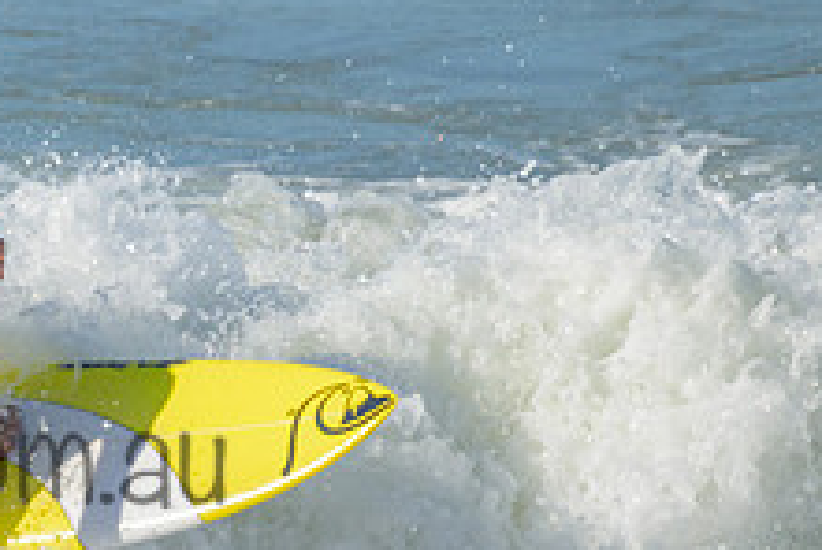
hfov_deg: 1.0
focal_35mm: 2098
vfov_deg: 0.7
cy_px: 418
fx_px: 47967
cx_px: -167
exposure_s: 1/2000
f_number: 11
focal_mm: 800
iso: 900
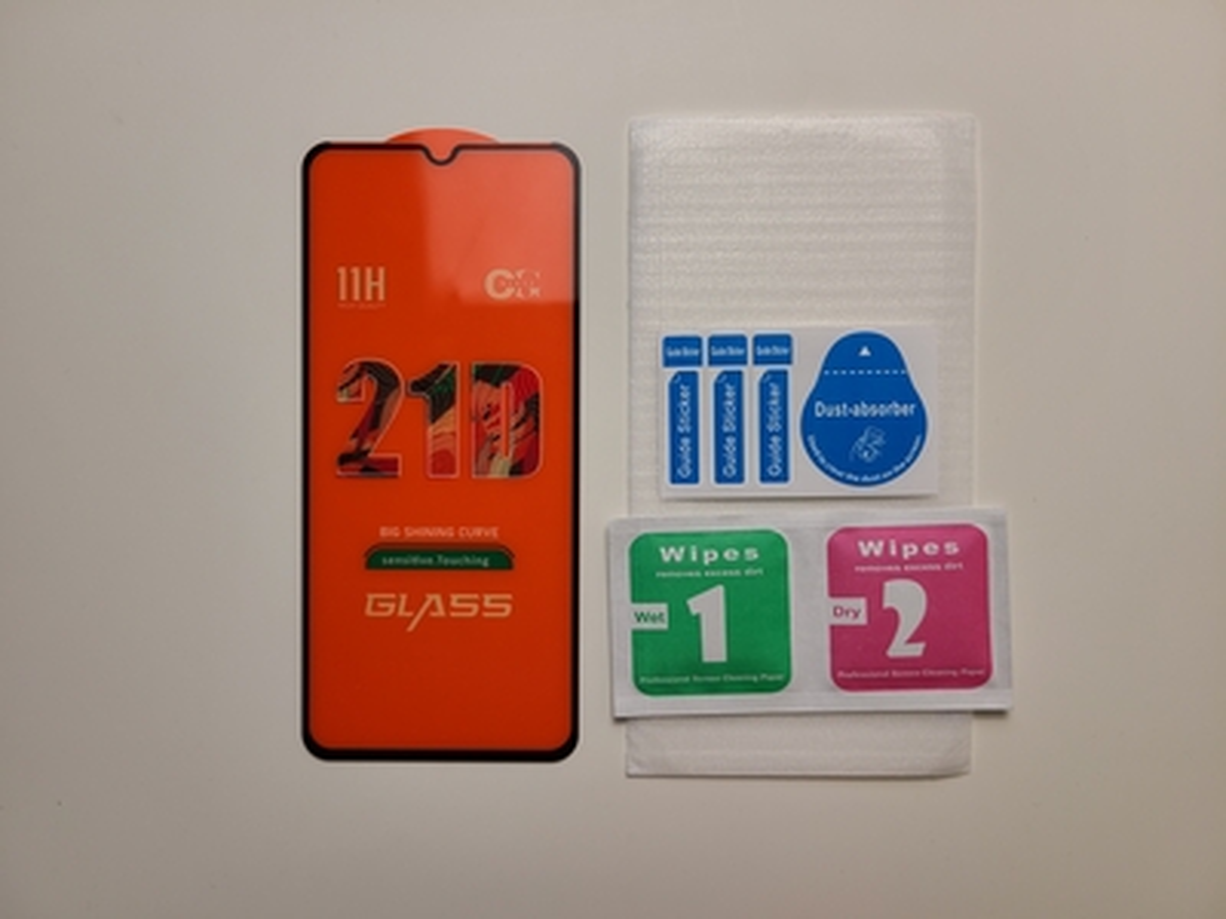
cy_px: 460
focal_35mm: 26
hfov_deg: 67.3
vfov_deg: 53.1
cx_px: 613
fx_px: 921
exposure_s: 1/103
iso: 40
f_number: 1.8
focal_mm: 5.4
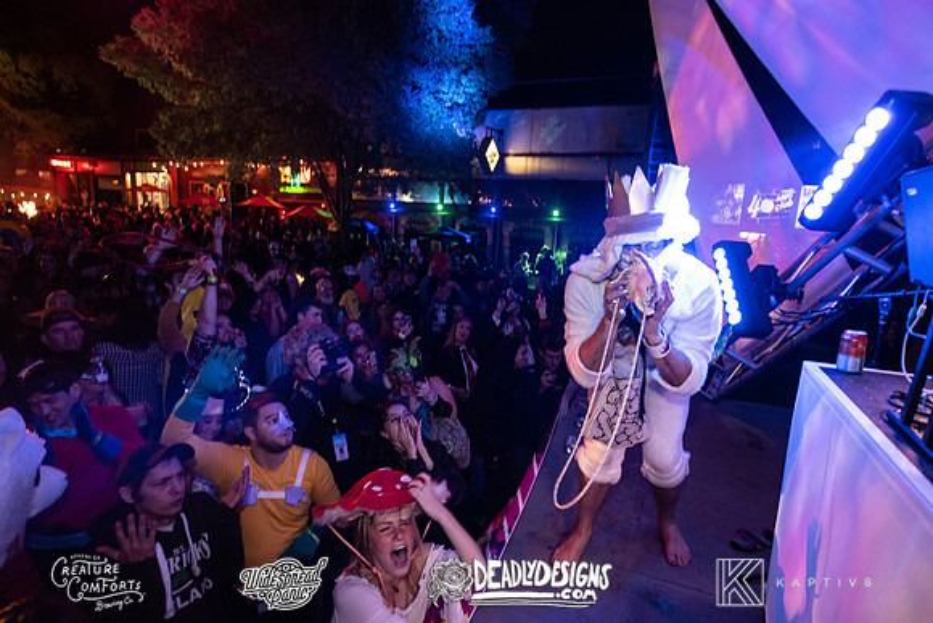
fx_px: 518
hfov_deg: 84.0
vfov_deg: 62.0
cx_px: 466
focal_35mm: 20
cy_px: 312
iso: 2000
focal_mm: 20
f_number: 3.5
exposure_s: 1/60
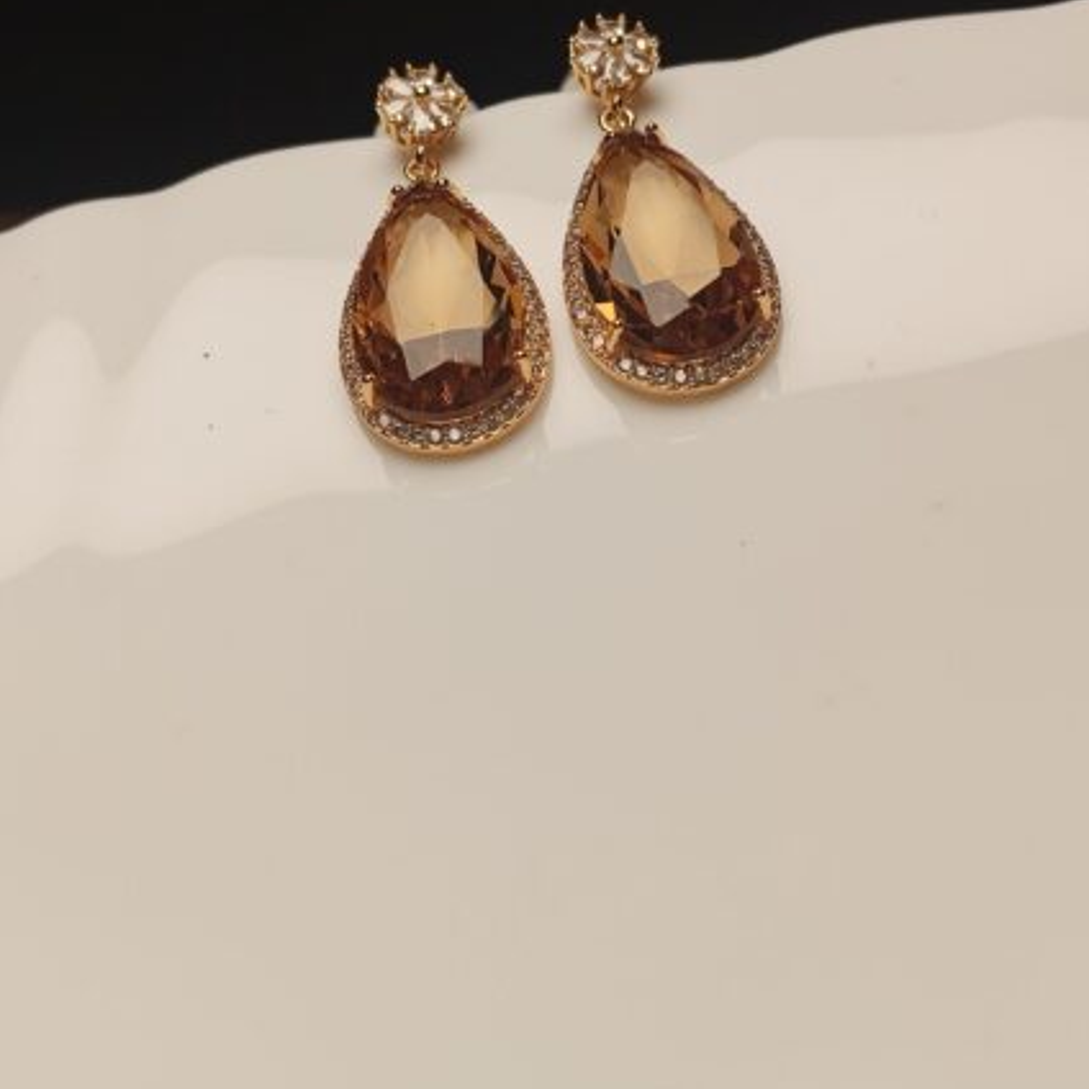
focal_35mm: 43
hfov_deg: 39.2
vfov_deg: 38.8
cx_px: 550
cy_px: 379
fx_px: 1530
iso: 50
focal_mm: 3.98
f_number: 1.8
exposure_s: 1/273
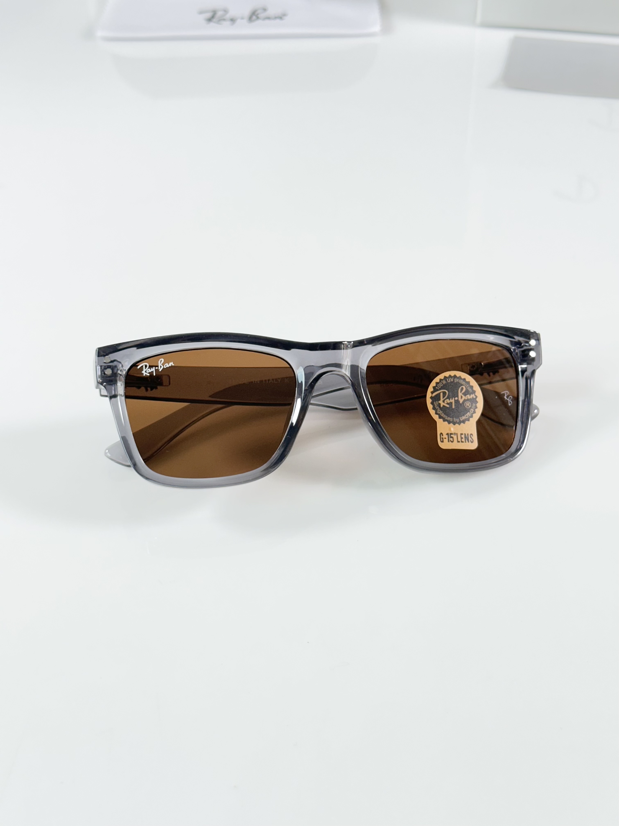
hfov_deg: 30.3
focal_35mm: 48
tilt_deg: -42.7
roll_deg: +2.4
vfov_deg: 39.7
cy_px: 413
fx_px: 1144
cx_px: 310
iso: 64
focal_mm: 6.86
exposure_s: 1/100
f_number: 1.78
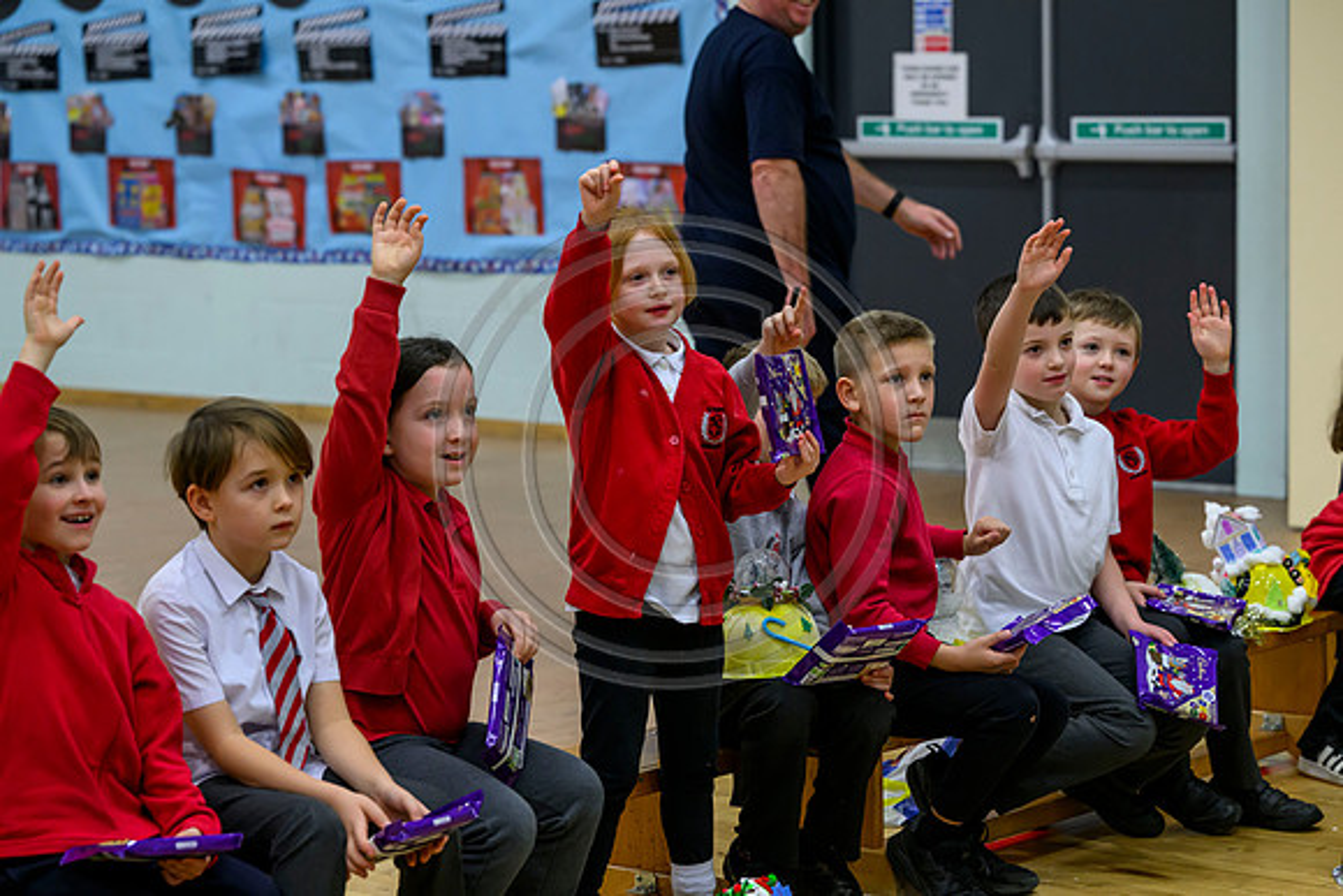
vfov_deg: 14.1
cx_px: 672
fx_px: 3619
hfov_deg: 21.0
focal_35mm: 97
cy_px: 448
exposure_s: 1/320
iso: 3200
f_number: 4
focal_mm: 97
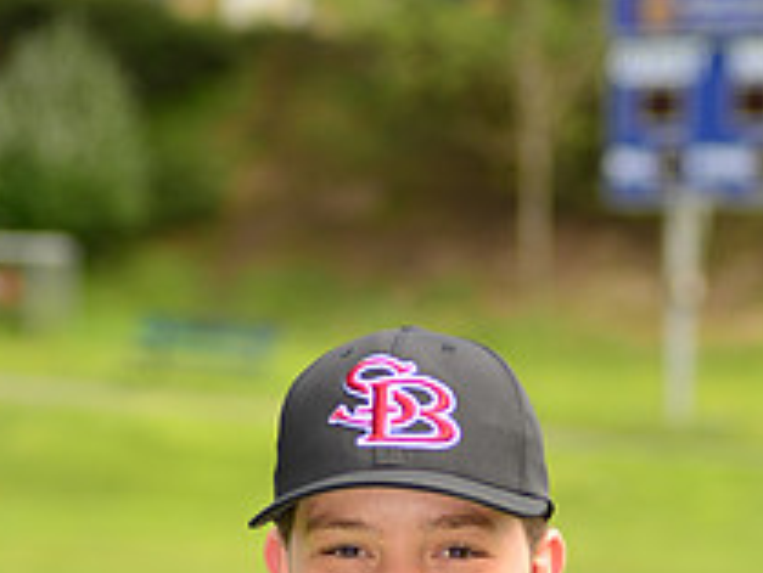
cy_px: 909
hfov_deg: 6.7
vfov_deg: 5.0
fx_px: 6484
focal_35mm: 294
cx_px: 535
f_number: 5
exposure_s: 1/250
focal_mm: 110
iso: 100
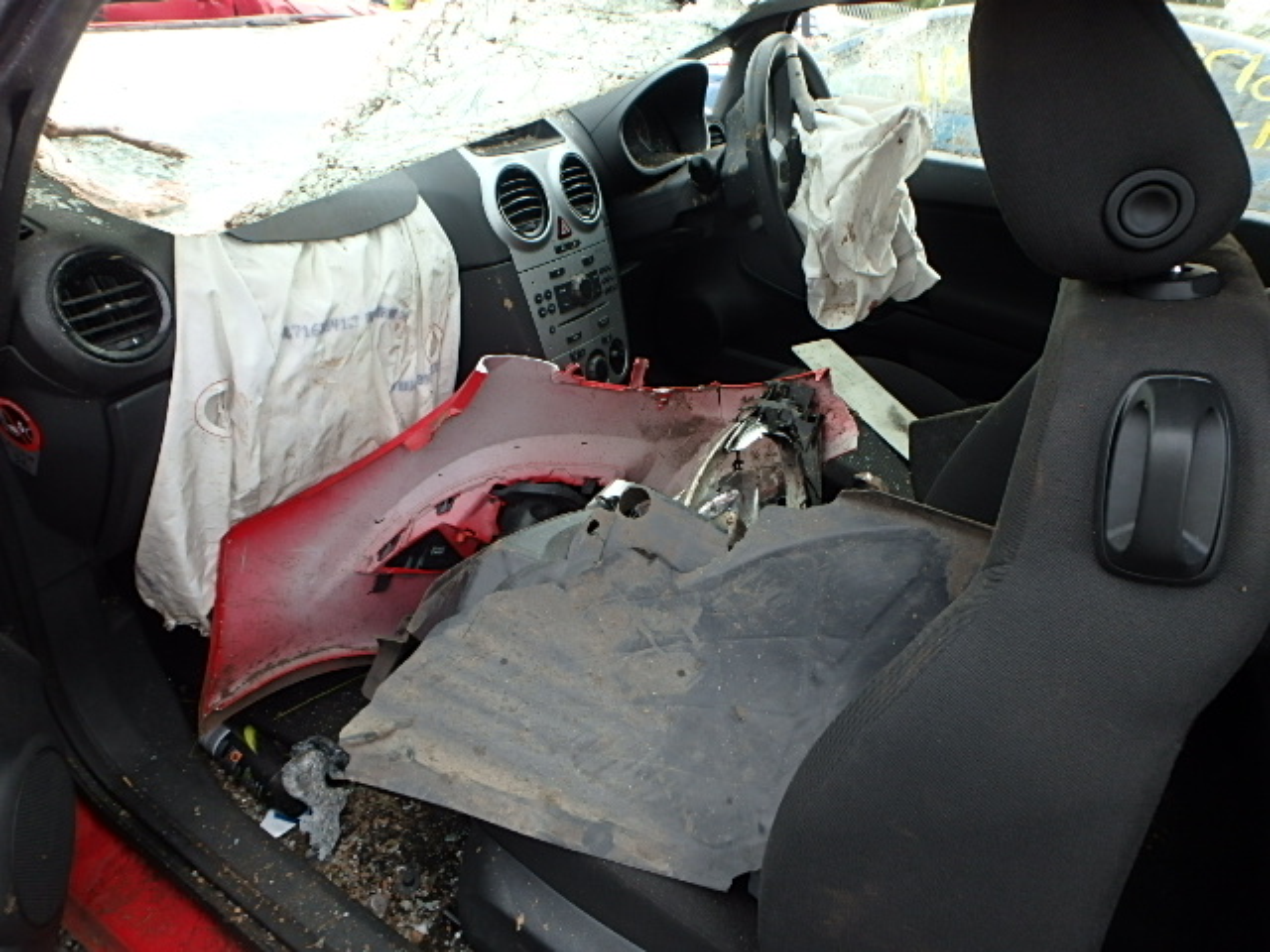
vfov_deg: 63.4
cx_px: 635
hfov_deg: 79.0
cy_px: 476
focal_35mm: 21
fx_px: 770
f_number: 3.5
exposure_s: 1/100
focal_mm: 3.7
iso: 125
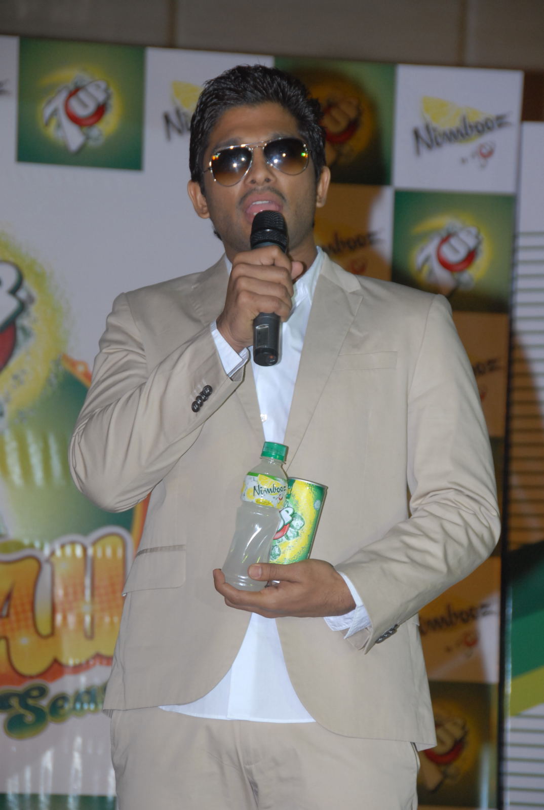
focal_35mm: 168
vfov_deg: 12.2
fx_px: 3790
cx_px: 272
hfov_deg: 8.2
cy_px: 405
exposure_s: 1/125
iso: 400
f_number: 7.1
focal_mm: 112
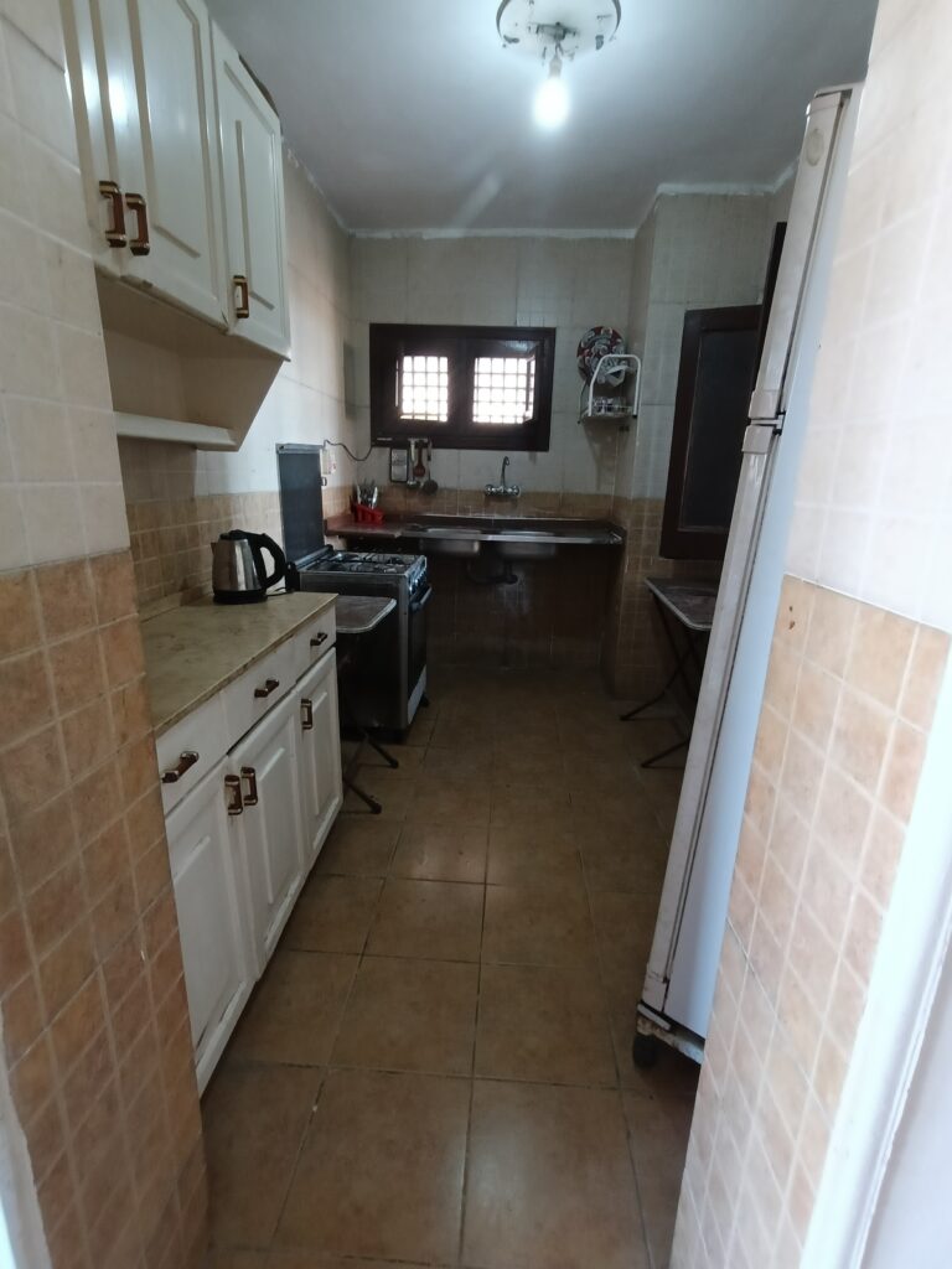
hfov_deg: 78.1
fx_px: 587
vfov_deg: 94.5
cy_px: 634
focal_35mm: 16
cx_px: 476
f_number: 2.2
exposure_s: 1/25
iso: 500
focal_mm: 1.68
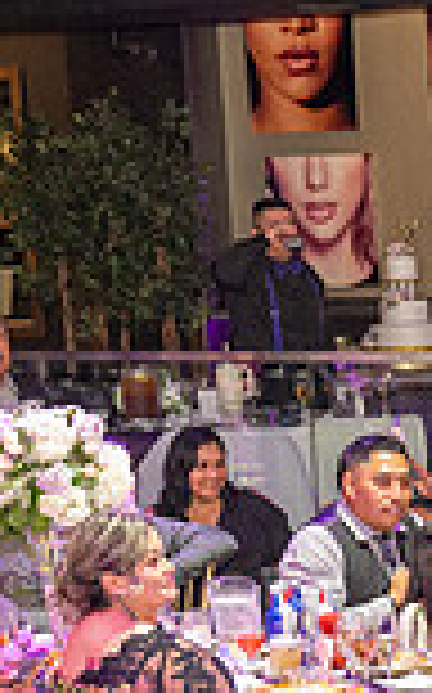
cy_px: 704
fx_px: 2359
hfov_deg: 9.6
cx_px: 945
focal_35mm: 125
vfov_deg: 16.3
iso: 1000
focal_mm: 32.5
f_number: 3.5
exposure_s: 1/125
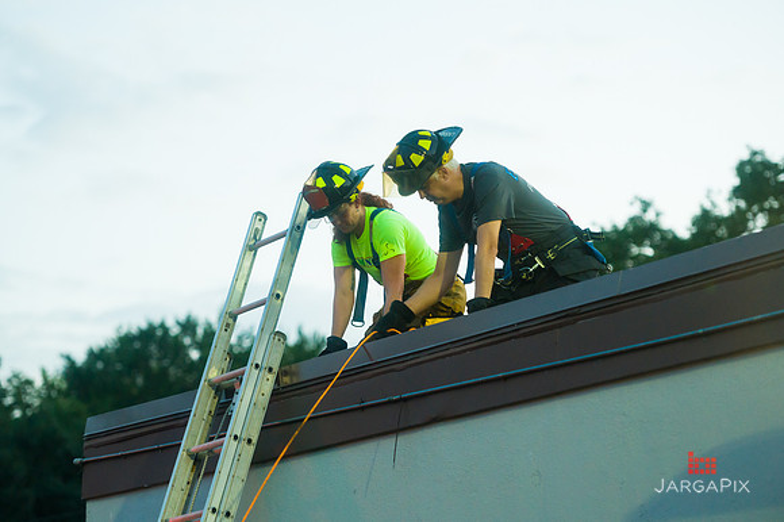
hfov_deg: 16.4
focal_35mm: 125
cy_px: 261
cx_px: 392
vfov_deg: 11.0
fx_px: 2721
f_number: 3.2
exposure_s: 1/125
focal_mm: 125
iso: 3200
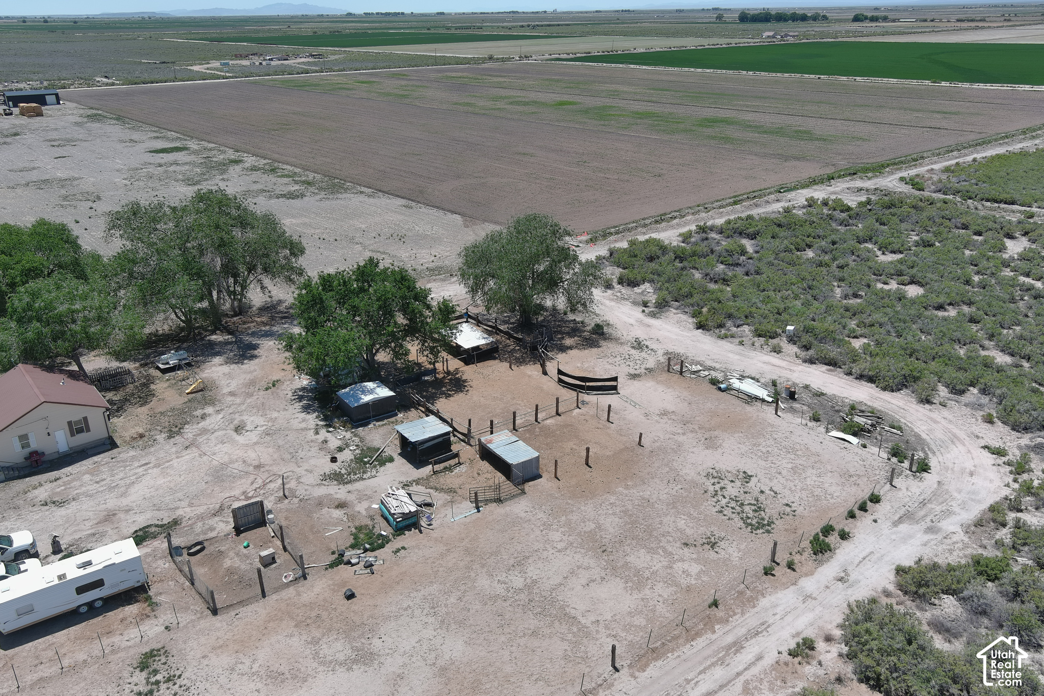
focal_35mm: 29
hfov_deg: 63.7
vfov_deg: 45.0
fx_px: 841
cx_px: 522
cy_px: 348
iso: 100
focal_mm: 10.13
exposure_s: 1/1250
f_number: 2.8
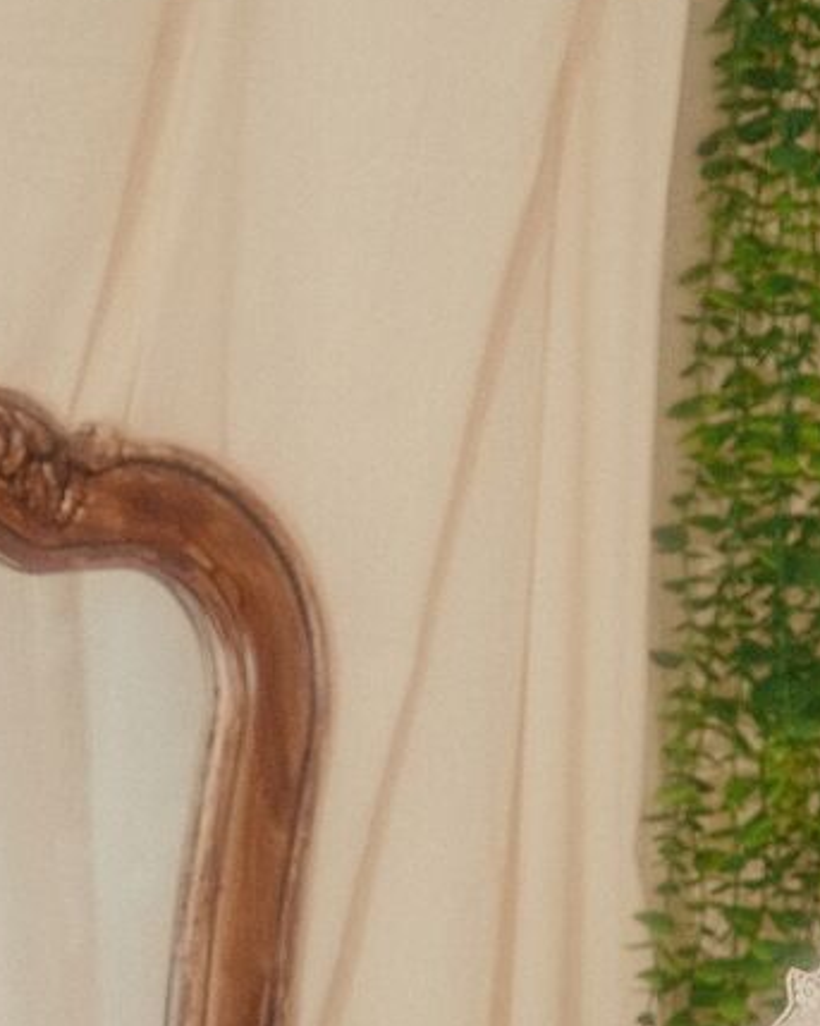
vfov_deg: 9.3
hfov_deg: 7.8
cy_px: 1964
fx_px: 5978
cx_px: 218
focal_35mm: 197
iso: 500
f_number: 2.8
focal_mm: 33.2
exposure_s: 1/125
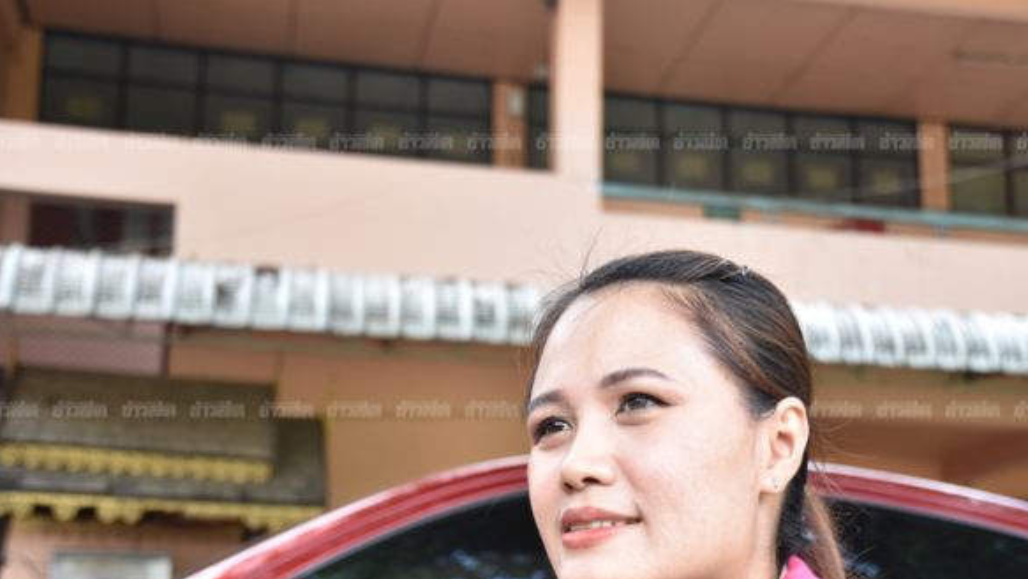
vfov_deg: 23.5
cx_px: 527
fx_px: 1380
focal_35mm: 51
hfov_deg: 40.9
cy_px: 408
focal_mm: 27
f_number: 3
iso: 400
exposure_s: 1/320
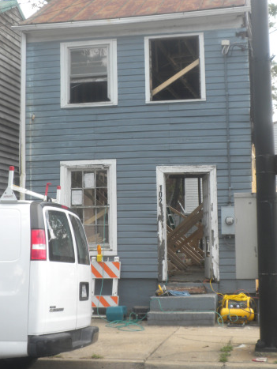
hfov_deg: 23.3
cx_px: 152
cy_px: 152
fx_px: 671
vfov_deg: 30.6
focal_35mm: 63
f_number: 4.3
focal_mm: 9.1
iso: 64
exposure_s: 1/130
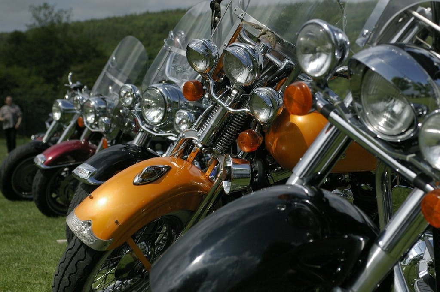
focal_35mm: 80
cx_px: 220
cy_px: 146
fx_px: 971
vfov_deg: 17.1
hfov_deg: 25.5
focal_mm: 53
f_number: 5
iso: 800
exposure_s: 1/4000
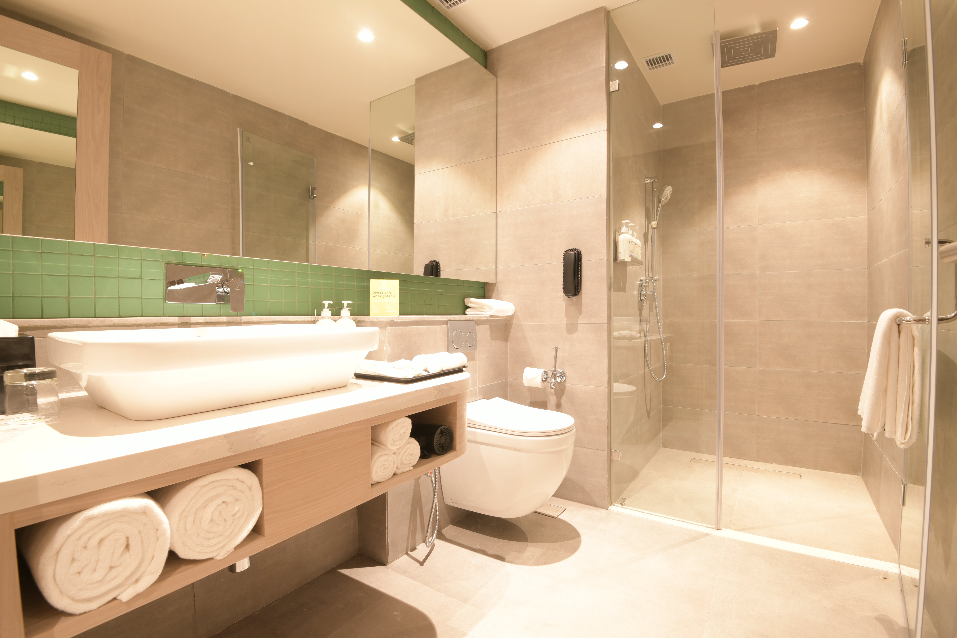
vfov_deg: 73.7
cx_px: 478
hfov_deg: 96.7
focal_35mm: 16
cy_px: 319
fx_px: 425
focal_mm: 16
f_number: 11
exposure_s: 3
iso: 200
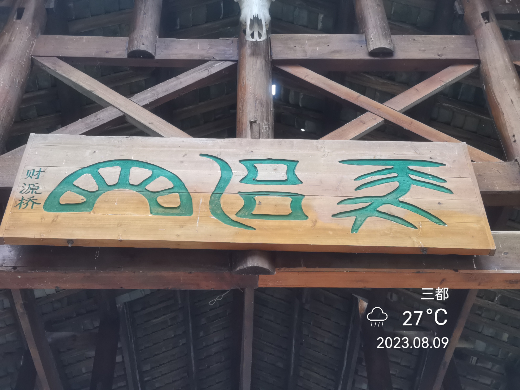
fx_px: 811
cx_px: 260
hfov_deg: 35.5
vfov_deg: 27.0
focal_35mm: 54
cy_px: 195
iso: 50
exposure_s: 1/188
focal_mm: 3.95
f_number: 2.4
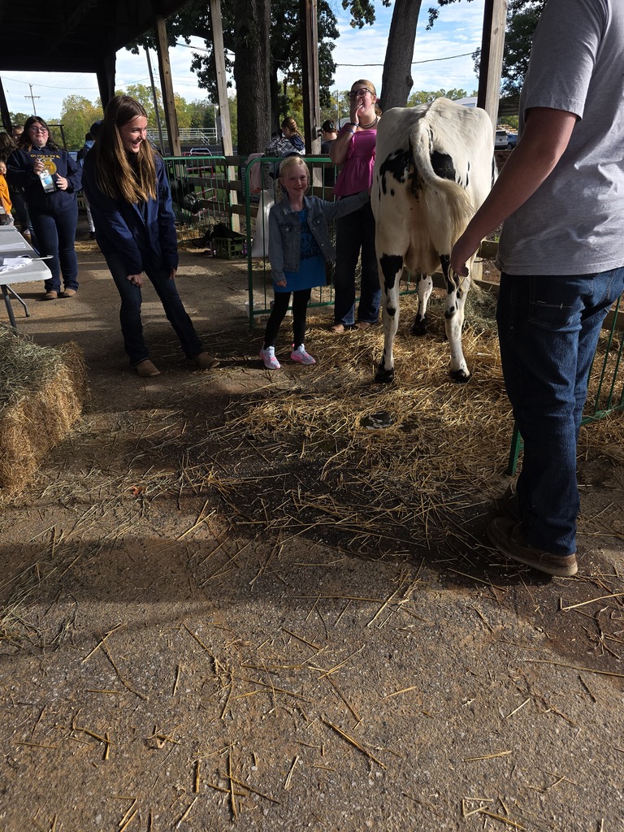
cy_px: 416
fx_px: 553
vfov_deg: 73.9
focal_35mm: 23
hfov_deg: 58.9
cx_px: 312
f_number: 1.7
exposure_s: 1/193
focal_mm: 6.3
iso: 12
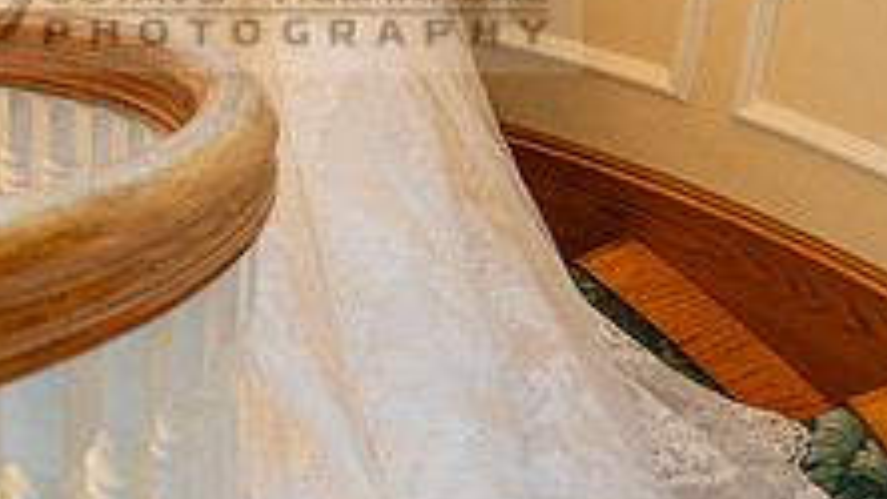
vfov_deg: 11.1
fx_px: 2541
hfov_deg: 19.7
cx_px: 298
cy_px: -18
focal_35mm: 108
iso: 1250
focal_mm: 36
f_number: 4
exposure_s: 1/200
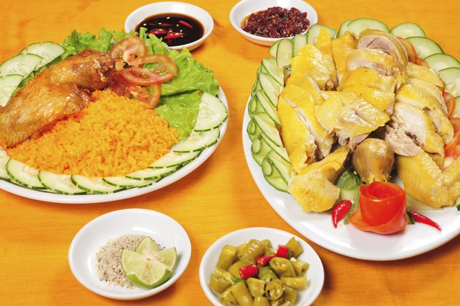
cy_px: 153
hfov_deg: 41.2
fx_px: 613
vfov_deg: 28.0
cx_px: 230
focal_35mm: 48
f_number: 13
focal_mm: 32
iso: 400
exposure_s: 1/125
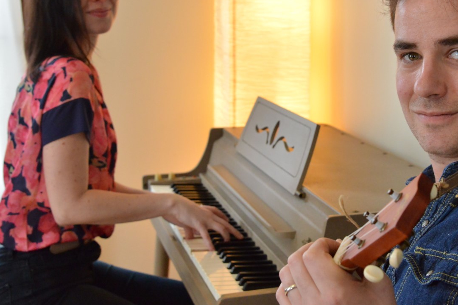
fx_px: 840
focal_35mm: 66
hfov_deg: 30.1
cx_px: 327
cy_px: 112
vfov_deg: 20.6
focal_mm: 44
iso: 5000
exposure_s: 1/125
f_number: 7.1
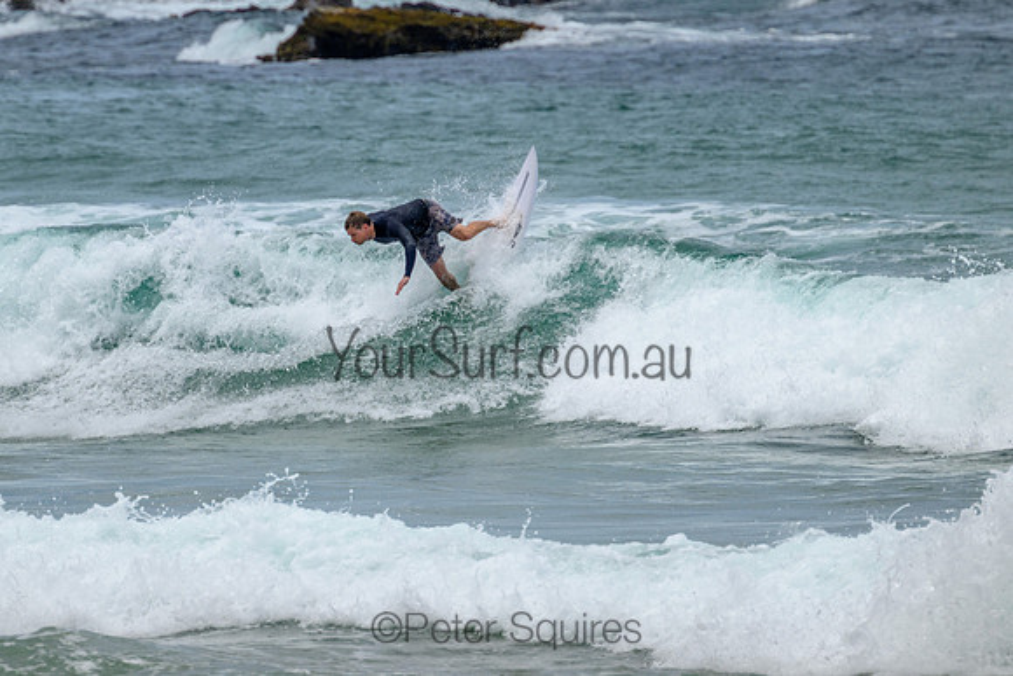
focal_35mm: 960
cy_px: 280
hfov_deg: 2.1
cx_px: 415
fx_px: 27009
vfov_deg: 1.4
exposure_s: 1/2000
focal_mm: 800
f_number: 11
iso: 640
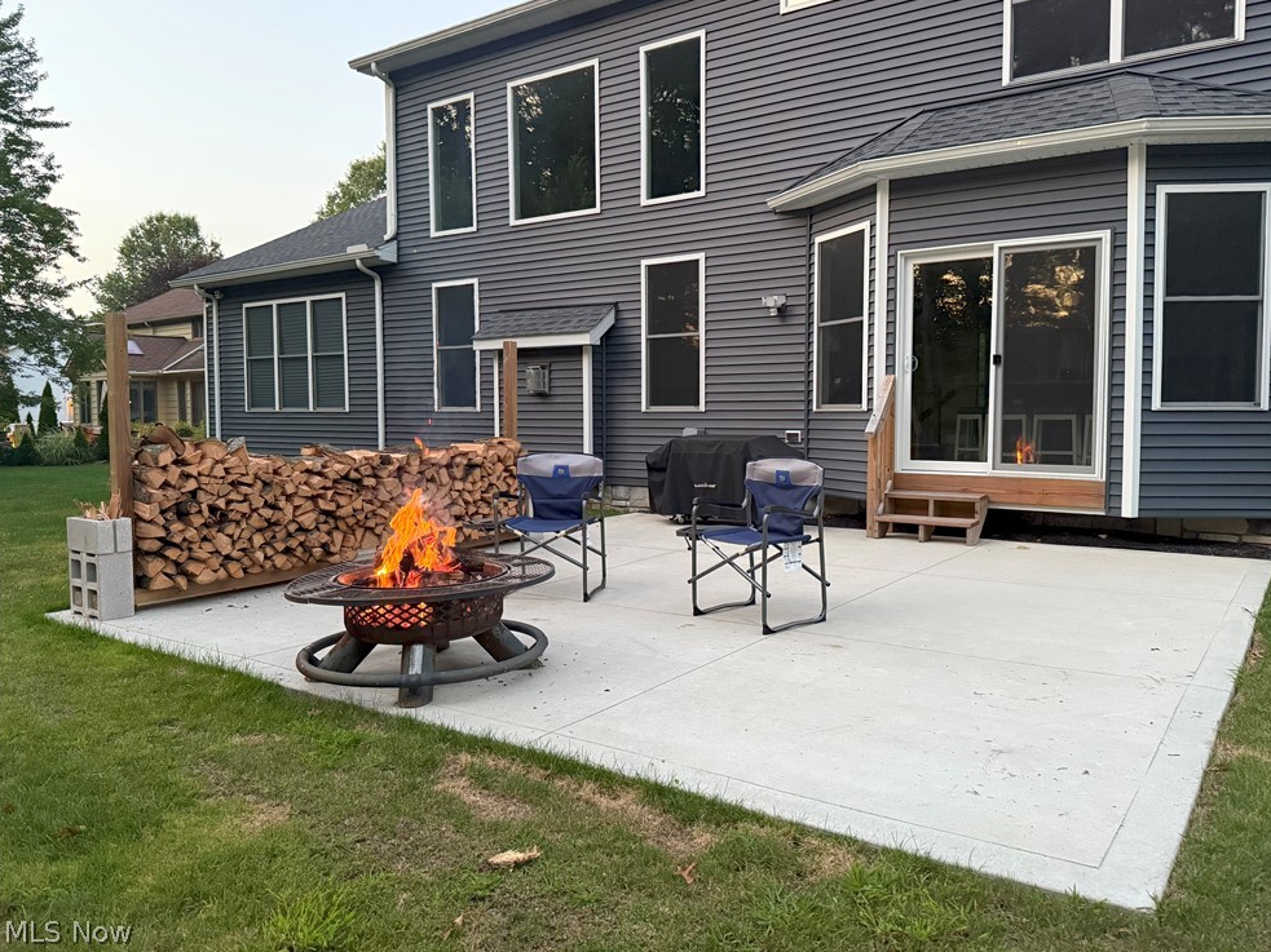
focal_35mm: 25
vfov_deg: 54.9
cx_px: 659
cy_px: 457
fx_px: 918
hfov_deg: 69.4
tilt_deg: -2.6
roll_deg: +0.0
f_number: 1.78
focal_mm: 6.76
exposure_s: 1/44
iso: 800
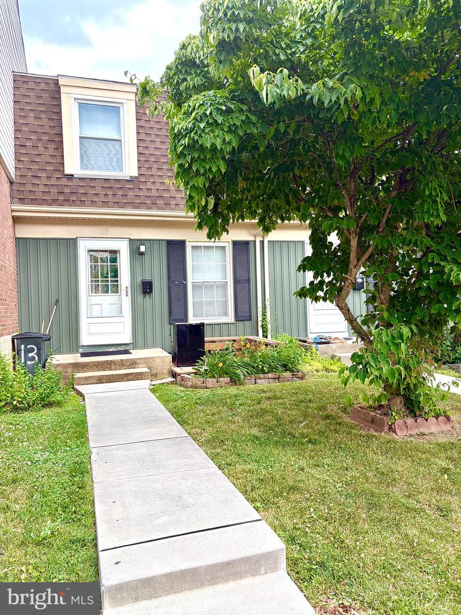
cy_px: 308
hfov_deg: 53.1
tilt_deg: +0.5
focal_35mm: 26
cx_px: 230
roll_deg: +1.0
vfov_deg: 67.3
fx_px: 462
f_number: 1.6
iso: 64
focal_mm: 5.96
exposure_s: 1/933
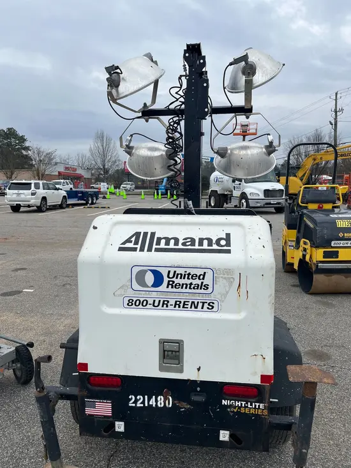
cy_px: 234
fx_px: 351
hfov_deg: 53.1
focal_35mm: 26
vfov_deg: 67.3
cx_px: 176
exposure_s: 1/1776
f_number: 1.6
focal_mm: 5.1
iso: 50
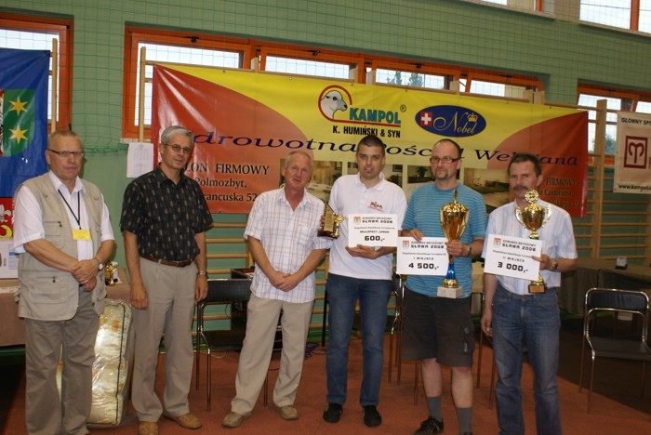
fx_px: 543
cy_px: 218
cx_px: 326
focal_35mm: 30
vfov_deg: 43.7
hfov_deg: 61.9
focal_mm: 20
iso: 200
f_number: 5.6
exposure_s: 1/40
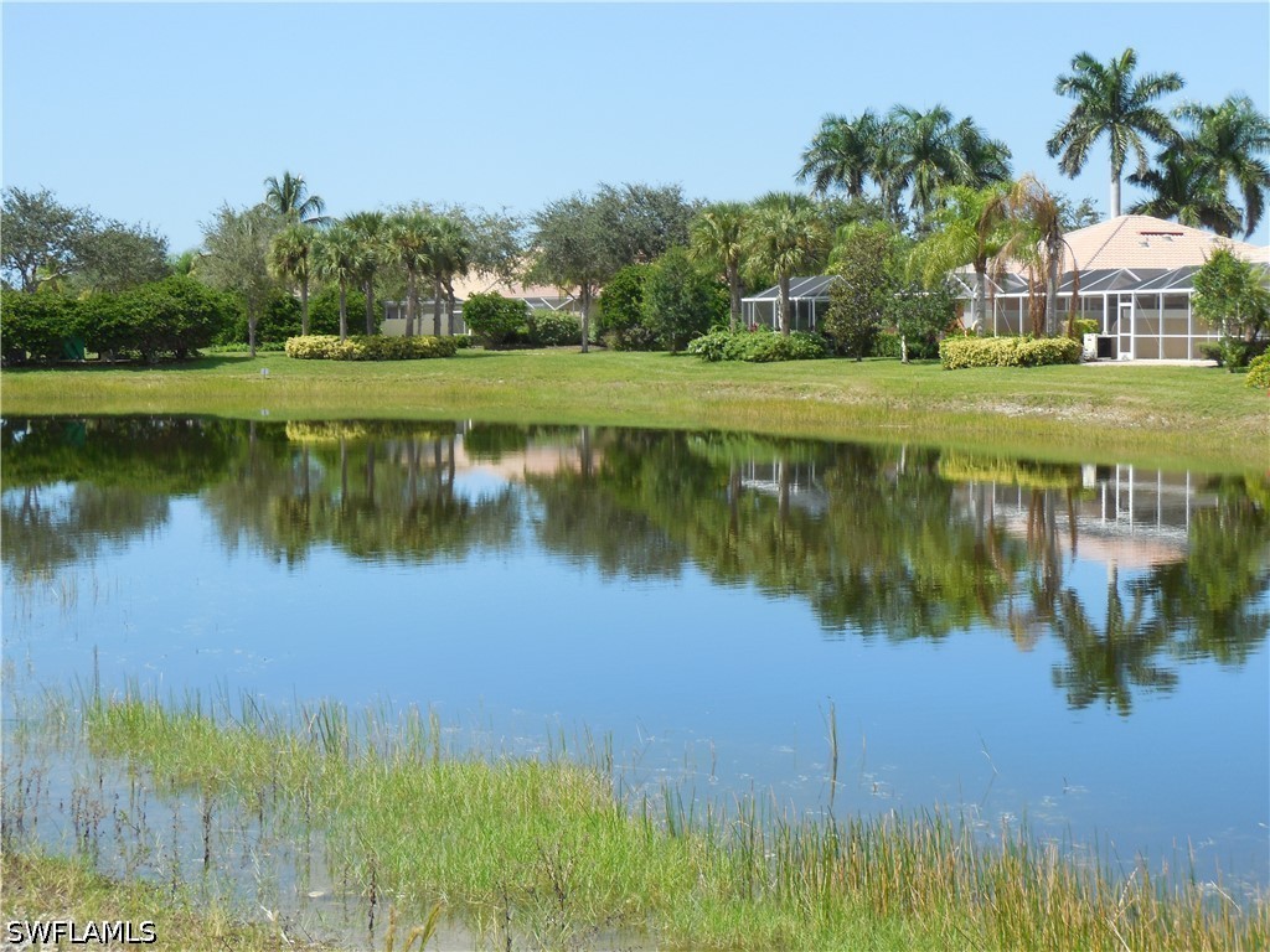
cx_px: 635
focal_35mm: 71
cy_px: 476
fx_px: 2605
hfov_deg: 27.4
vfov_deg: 20.7
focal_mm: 12.6
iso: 125
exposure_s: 1/640
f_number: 4.4
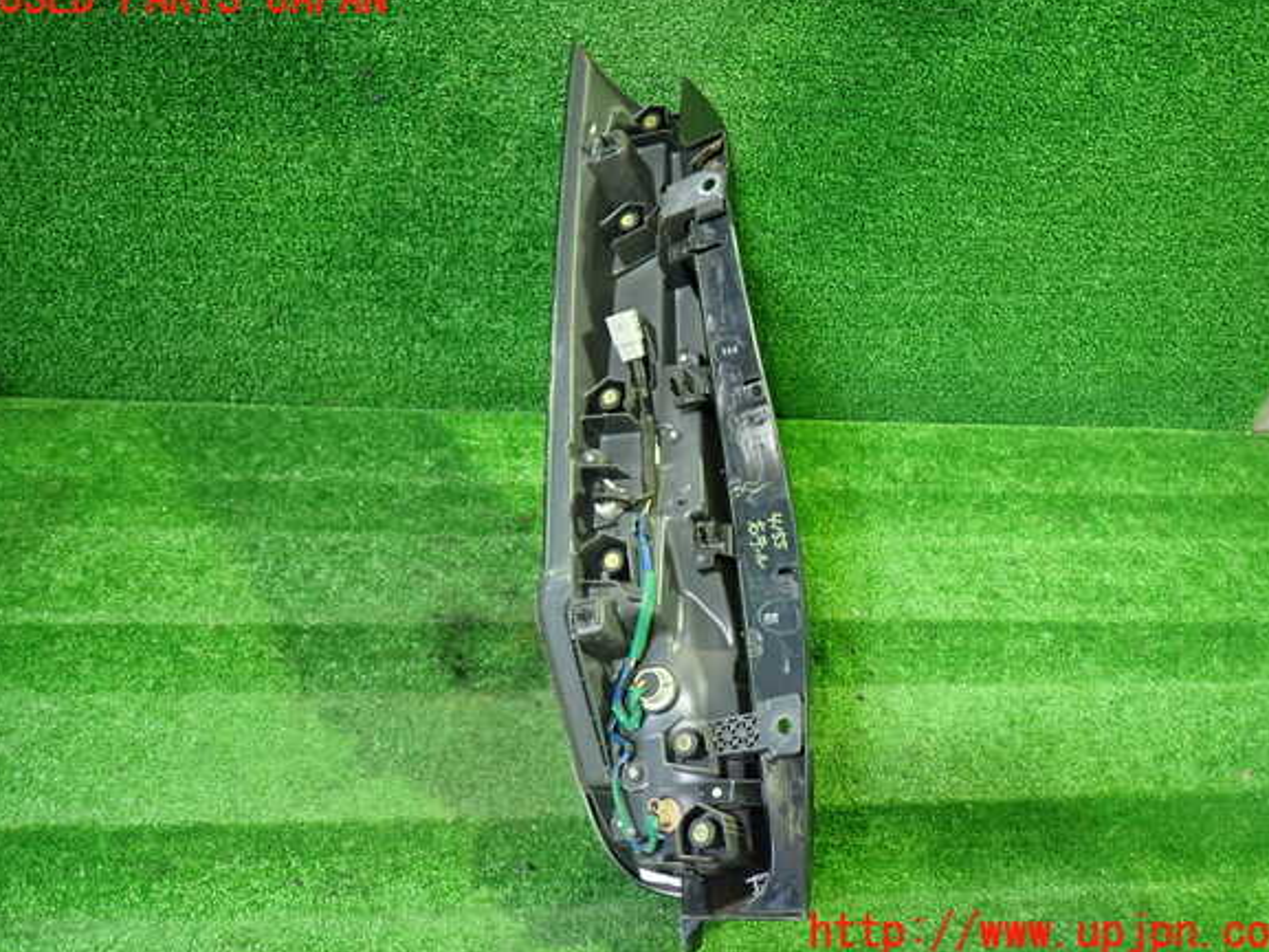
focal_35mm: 26
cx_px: 647
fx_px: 953
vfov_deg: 53.1
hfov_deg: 67.3
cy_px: 466
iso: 500
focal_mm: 4.5
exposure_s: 1/30
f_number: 2
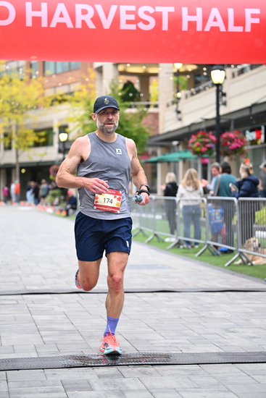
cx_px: 133
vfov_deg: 25.7
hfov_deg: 17.3
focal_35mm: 79
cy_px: 199
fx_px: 875
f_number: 2.8
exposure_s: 1/1250
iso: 1600
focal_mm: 79
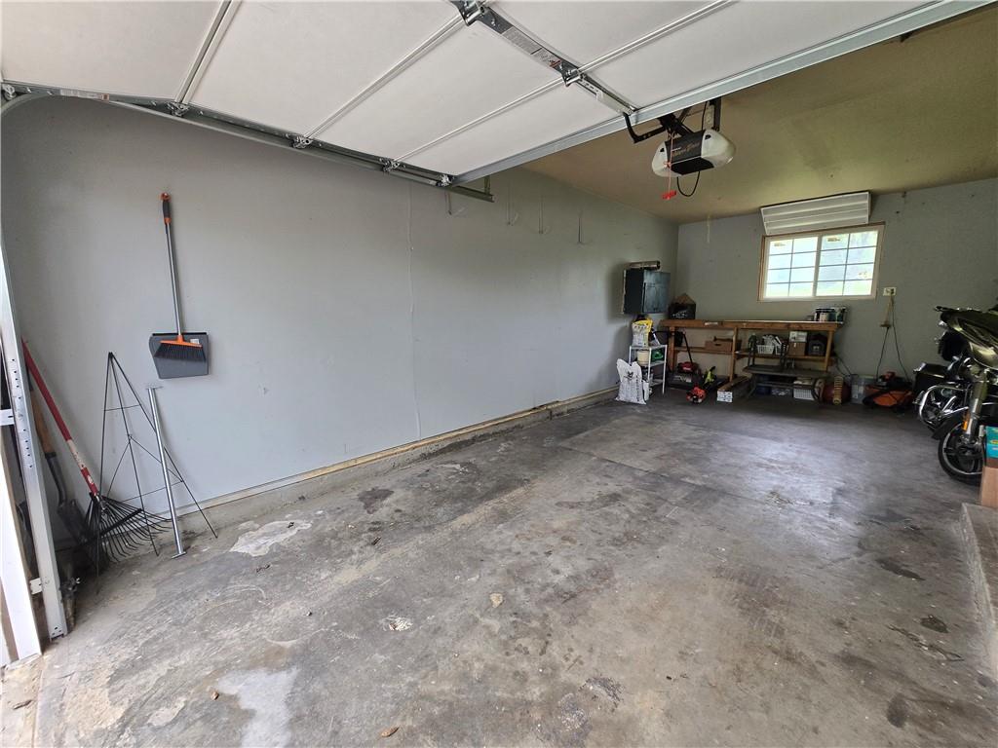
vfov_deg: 89.9
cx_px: 499
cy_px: 374
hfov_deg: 106.2
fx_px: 375
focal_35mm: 13
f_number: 2.2
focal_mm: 2.2
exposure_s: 1/120
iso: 80
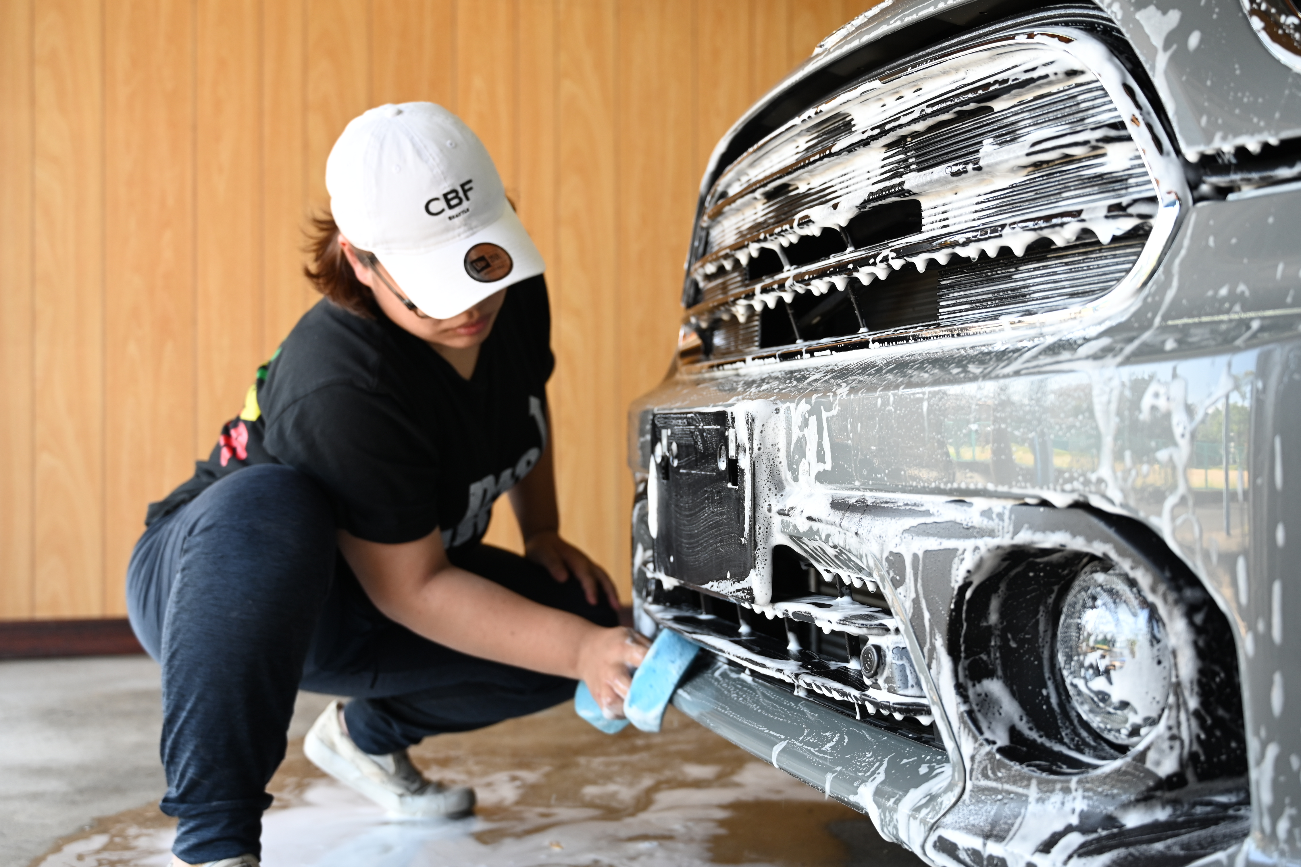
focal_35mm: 43
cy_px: 434
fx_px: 1553
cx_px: 650
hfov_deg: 45.4
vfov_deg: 31.2
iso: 400
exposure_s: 1/125
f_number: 4
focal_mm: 43
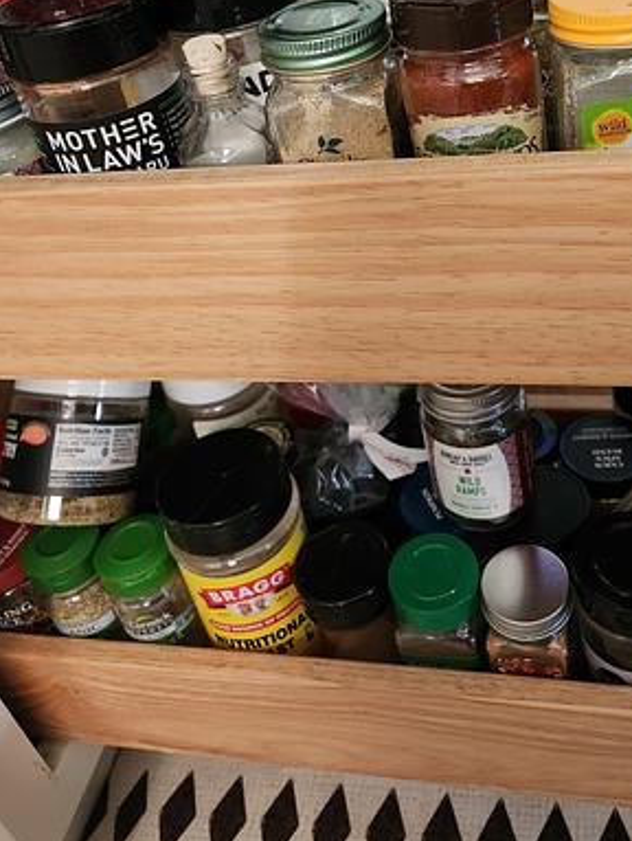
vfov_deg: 49.2
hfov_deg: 39.3
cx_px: 421
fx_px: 875
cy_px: 209
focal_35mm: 36
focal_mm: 5.4
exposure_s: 1/40
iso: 640
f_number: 1.8
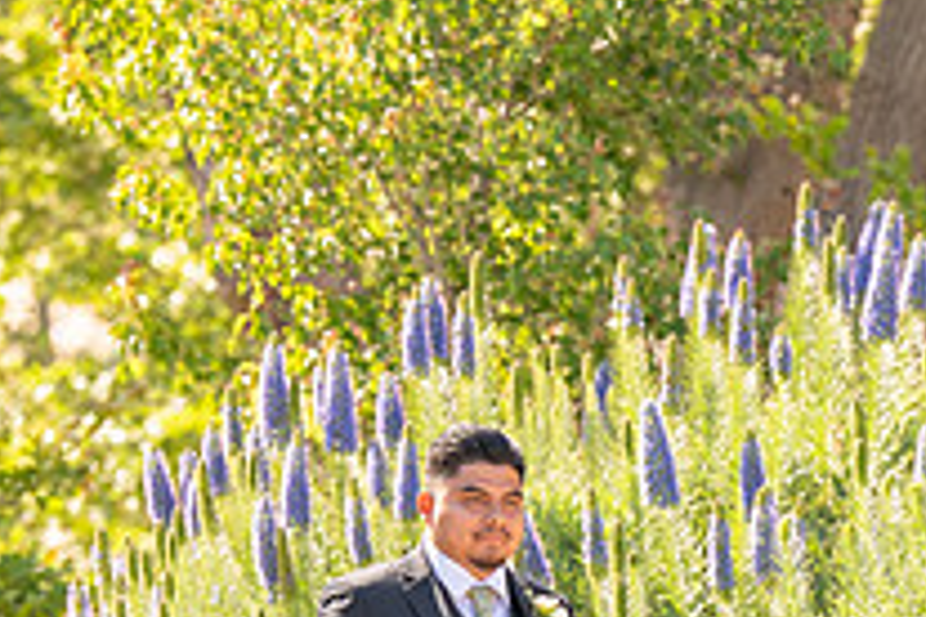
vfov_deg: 2.5
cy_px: 789
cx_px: 689
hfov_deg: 3.7
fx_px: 14403
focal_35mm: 560
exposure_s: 1/800
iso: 200
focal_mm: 200
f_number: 4.5
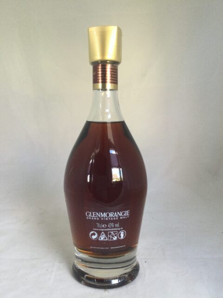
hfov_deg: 45.4
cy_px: 149
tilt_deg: -6.5
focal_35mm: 31
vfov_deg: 58.4
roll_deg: +1.6
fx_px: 266
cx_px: 112
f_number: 2.4
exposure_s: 1/33
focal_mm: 3.3
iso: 100
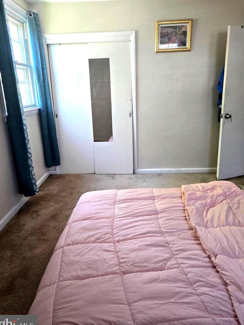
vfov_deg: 67.2
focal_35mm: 26
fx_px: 244
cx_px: 115
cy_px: 151
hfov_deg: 53.1
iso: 200
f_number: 1.8
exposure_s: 1/120
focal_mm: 5.4
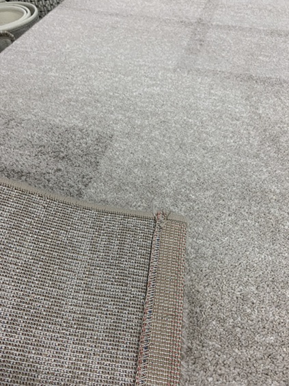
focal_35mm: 26
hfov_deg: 53.1
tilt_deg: -51.4
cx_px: 144
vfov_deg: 67.3
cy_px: 193
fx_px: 289
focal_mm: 4.25
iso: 64
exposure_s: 1/121
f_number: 1.8
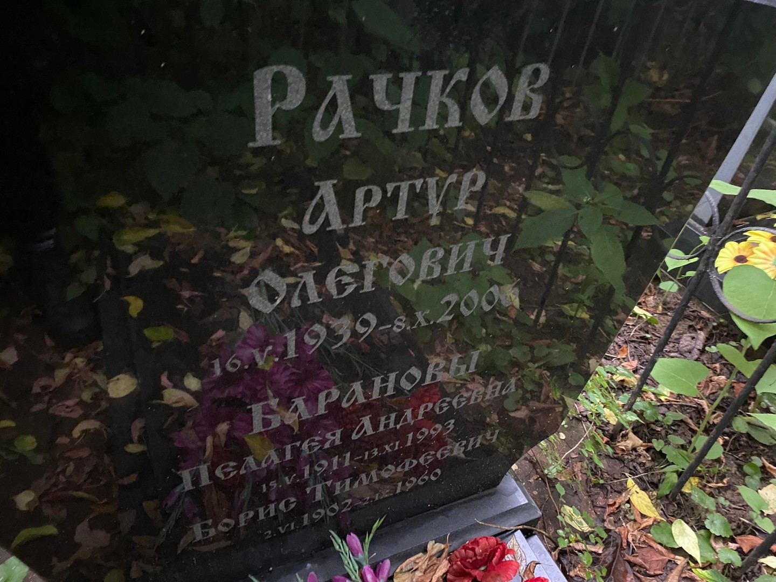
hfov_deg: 67.3
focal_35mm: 26
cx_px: 388
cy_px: 291
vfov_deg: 53.1
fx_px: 583
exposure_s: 1/15
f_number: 1.8
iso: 1600
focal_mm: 4.25
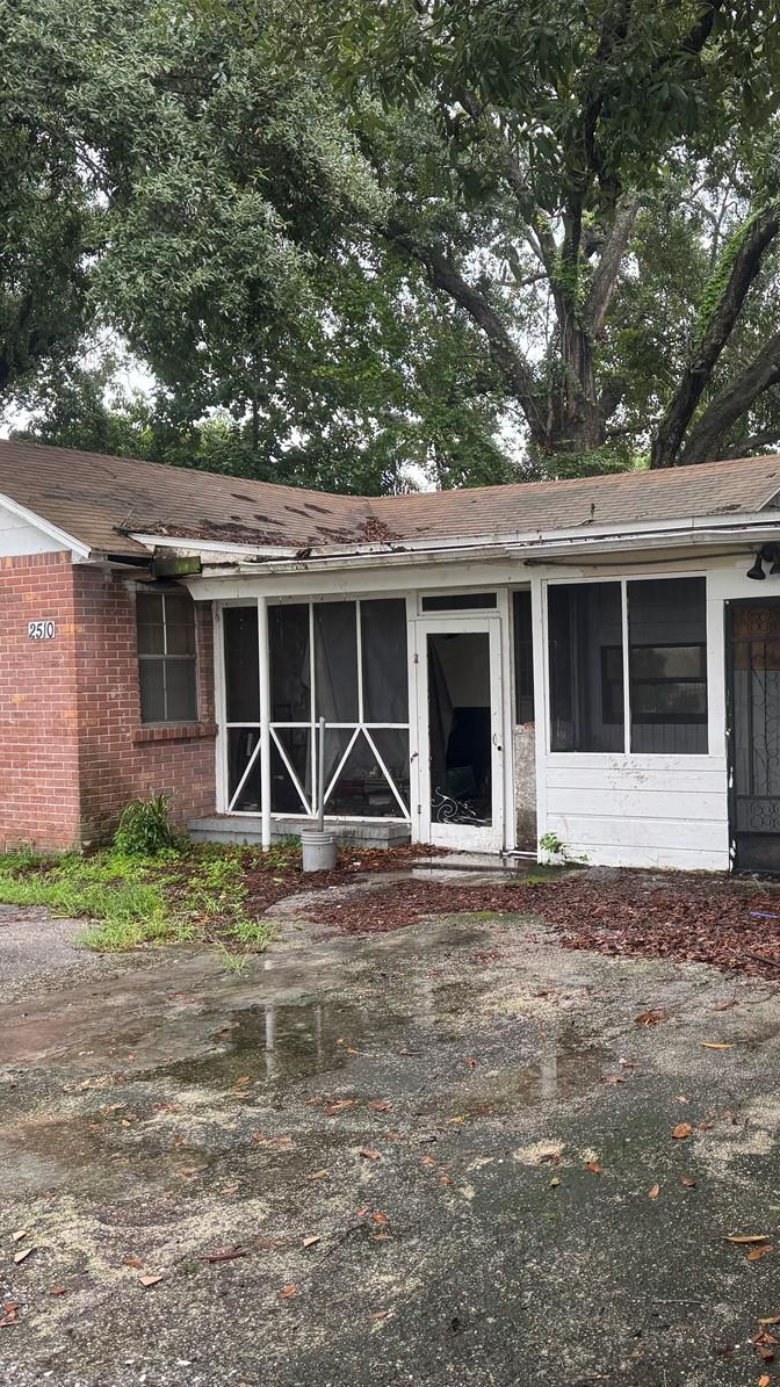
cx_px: 630
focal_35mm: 35
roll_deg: +1.0
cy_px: 695
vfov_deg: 56.6
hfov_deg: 32.7
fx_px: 1287
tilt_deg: -1.4
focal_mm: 6.76
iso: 100
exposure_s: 1/121
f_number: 1.78
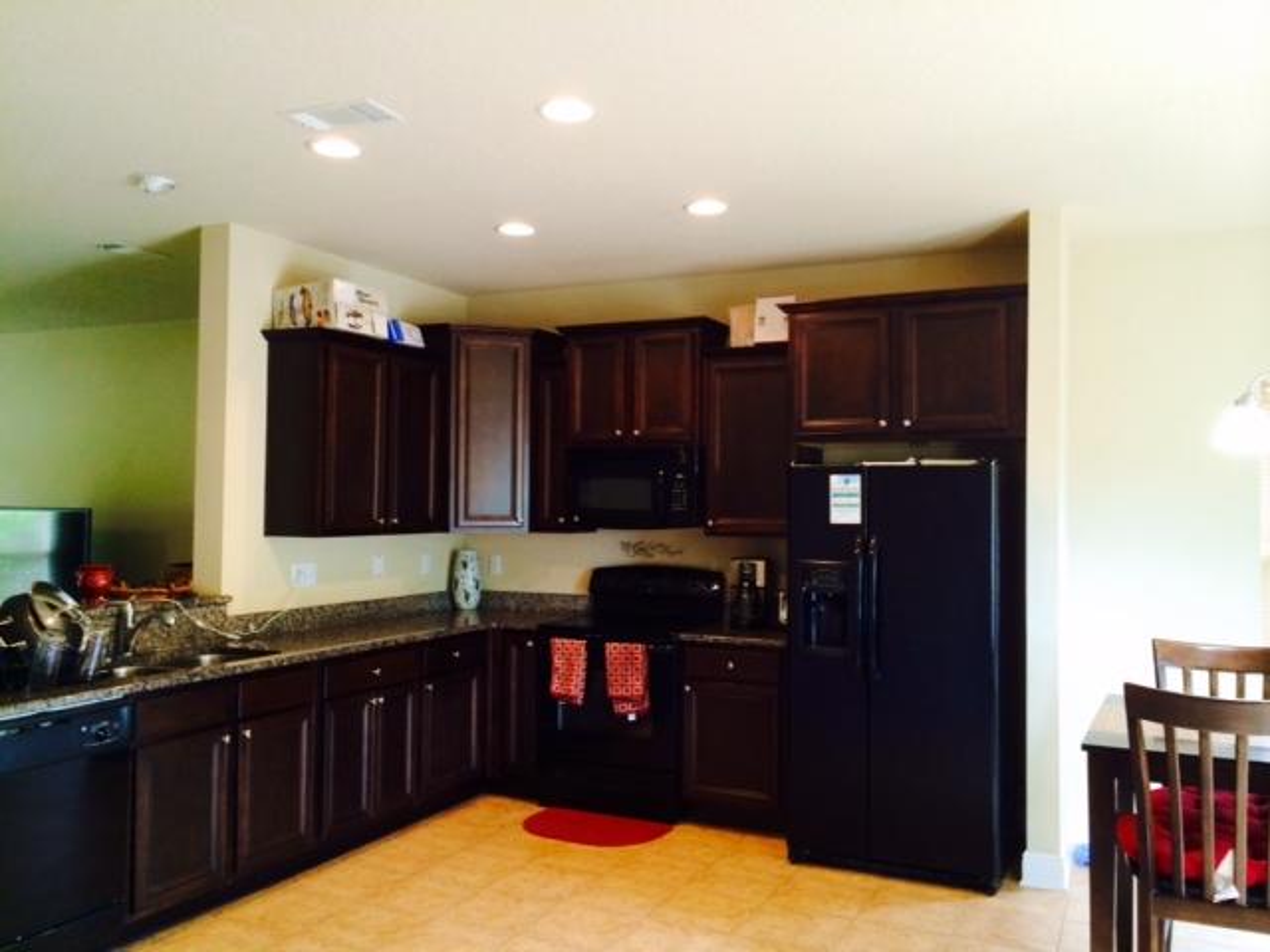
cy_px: 476
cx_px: 635
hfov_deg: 60.0
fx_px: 1101
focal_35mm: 30
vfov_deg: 46.8
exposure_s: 1/30
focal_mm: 4.12
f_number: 2.2
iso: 125
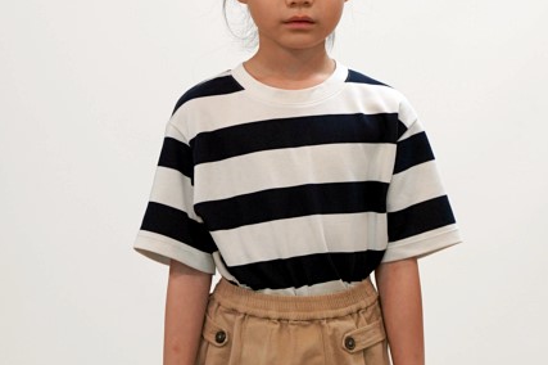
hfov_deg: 4.9
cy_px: 95
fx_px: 6419
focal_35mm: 422
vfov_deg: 3.3
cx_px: 182
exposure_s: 1/250
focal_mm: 200
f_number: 4
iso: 1250
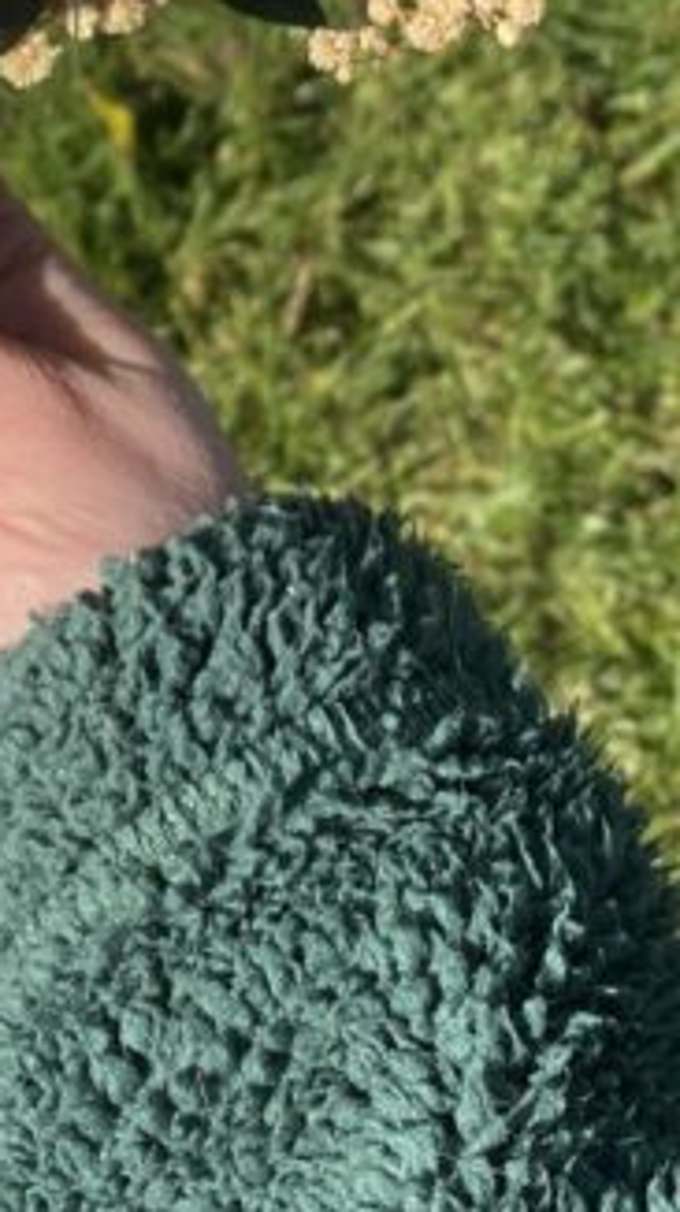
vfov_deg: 22.4
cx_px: -93
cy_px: -182
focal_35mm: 89
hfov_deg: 13.3
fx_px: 2857
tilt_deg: -55.5
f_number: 1.8
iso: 32
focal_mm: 4.25
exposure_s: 1/2967
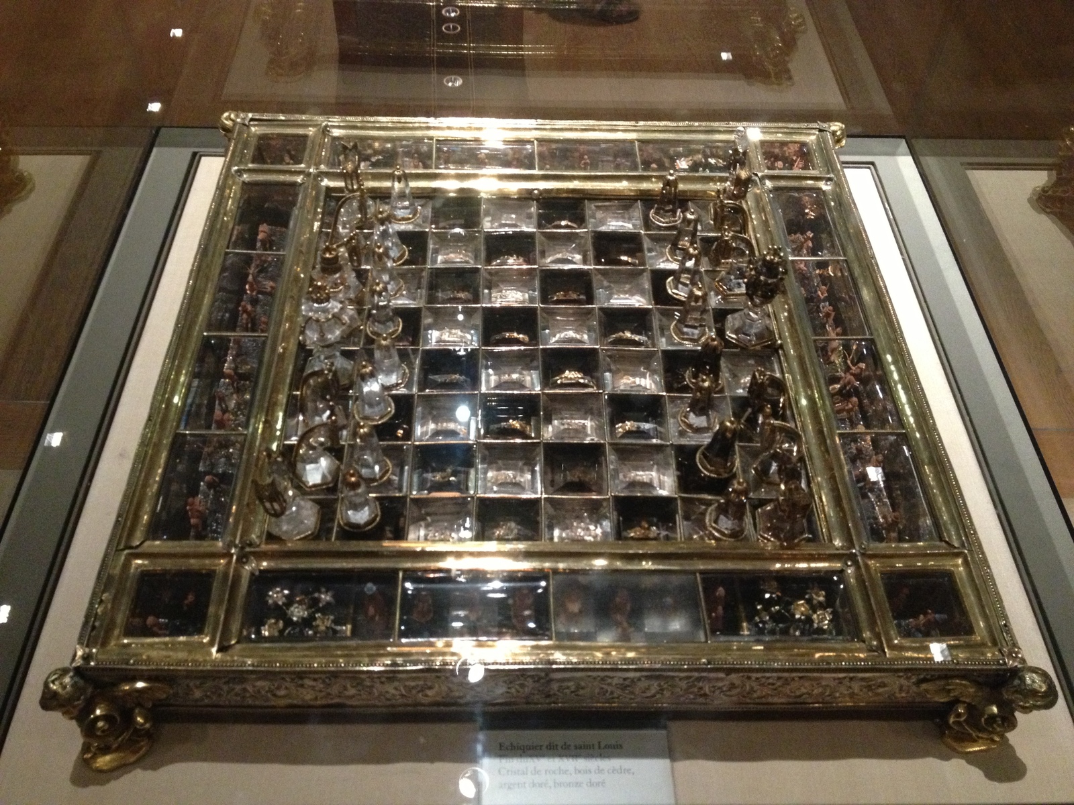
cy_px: 402
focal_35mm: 35
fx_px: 1086
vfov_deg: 40.7
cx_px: 537
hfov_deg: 52.6
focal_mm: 4.28
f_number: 2.4
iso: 400
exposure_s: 1/15
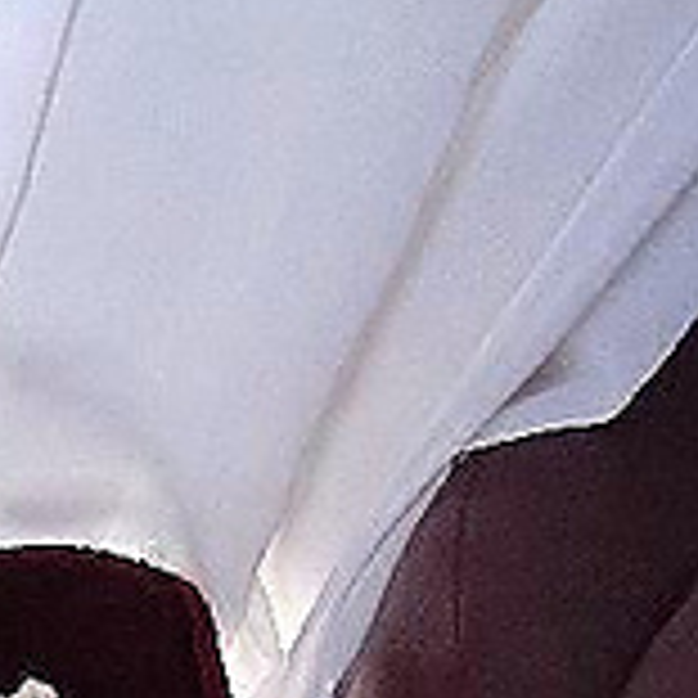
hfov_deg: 14.8
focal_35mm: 95
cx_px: -730
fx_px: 2167
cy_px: 869
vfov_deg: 17.3
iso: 100
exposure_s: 1/80
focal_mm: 4.6
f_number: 3.2
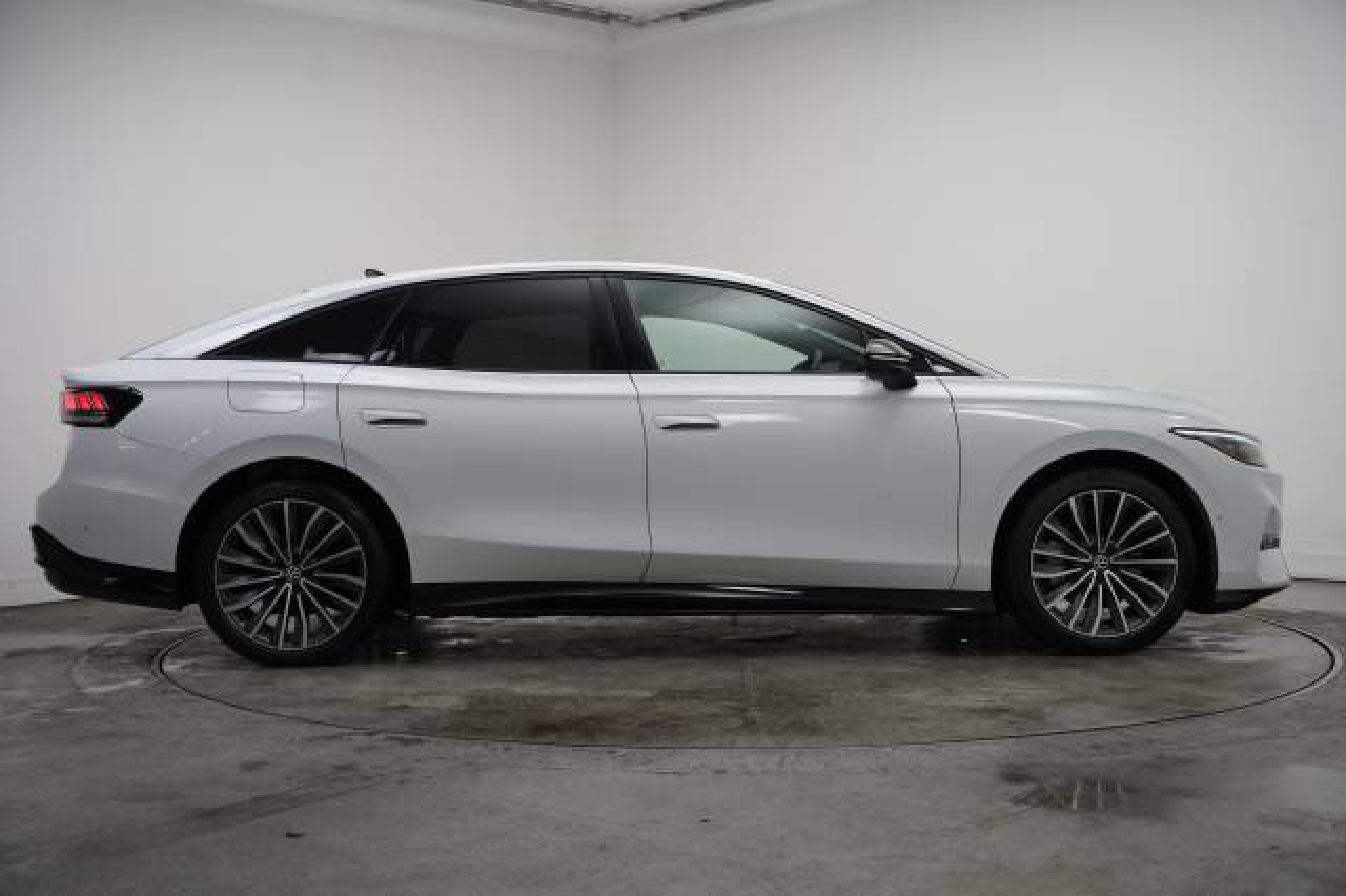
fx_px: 1510
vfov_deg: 33.1
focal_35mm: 40
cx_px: 673
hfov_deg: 48.1
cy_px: 448
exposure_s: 1/160
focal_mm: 40.4
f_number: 4
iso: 1000
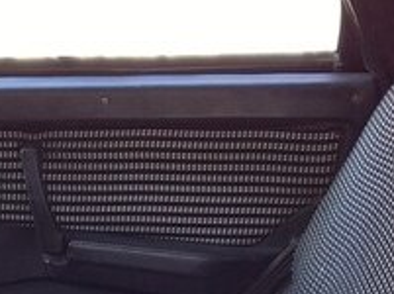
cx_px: -25
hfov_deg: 18.6
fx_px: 1159
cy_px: 448
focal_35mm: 102
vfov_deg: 13.6
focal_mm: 3.3
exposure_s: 1/50
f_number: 2.2
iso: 40
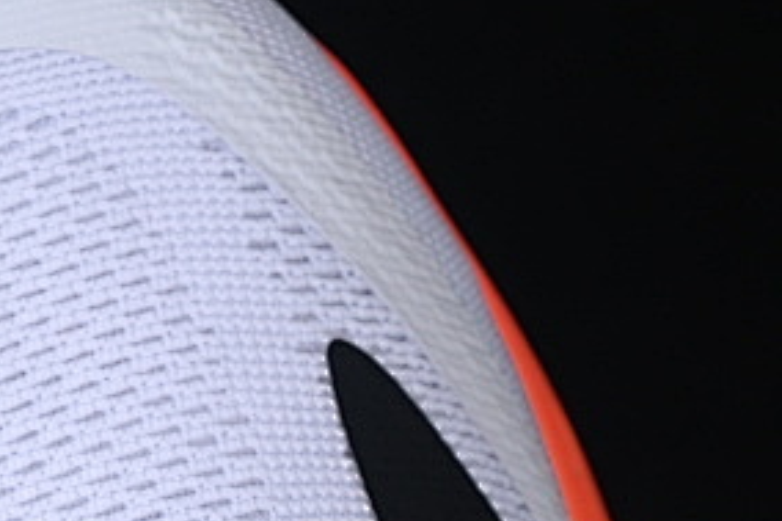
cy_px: 805
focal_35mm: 285
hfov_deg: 7.2
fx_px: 6187
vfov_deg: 4.8
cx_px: 113
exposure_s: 1/80
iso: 160
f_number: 7.1
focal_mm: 50
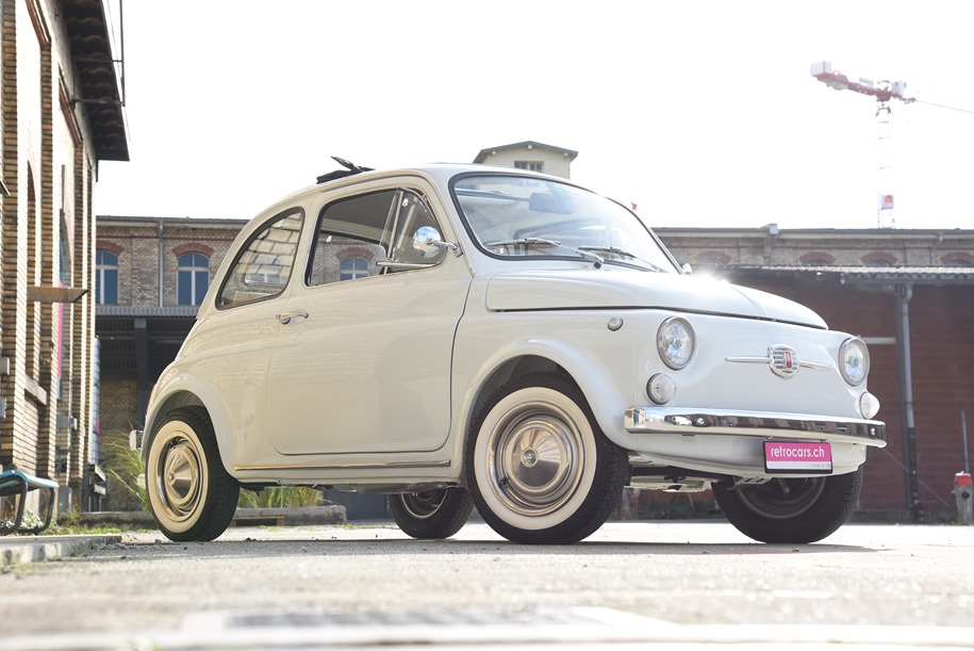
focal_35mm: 58
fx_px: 1570
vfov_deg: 23.4
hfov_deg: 34.5
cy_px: 326
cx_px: 487
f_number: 8
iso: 100
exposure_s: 1/100
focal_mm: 58
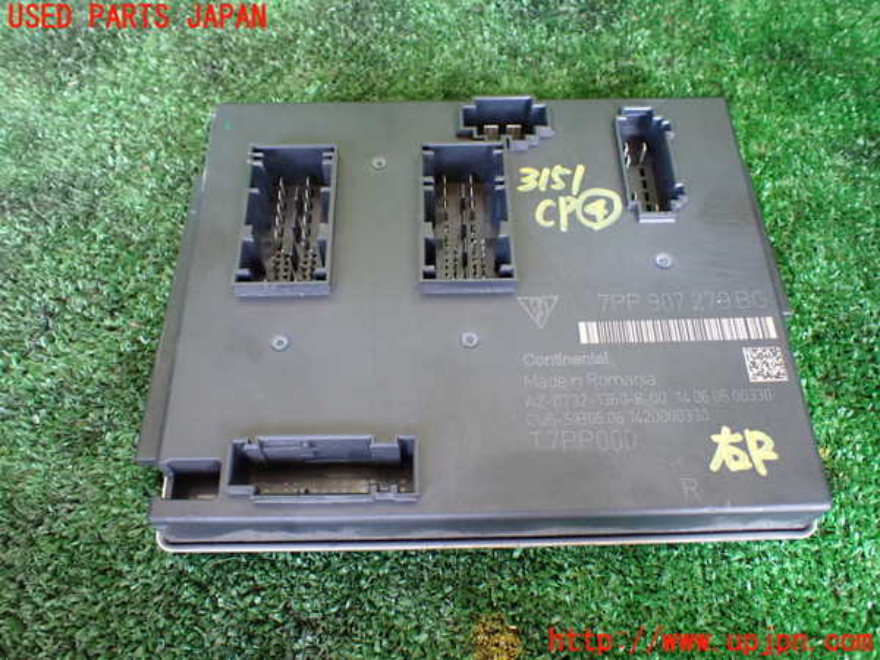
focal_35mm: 30
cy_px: 330
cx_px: 440
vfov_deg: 46.8
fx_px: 763
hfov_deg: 60.0
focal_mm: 5.4
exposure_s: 1/60
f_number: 2.3
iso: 800
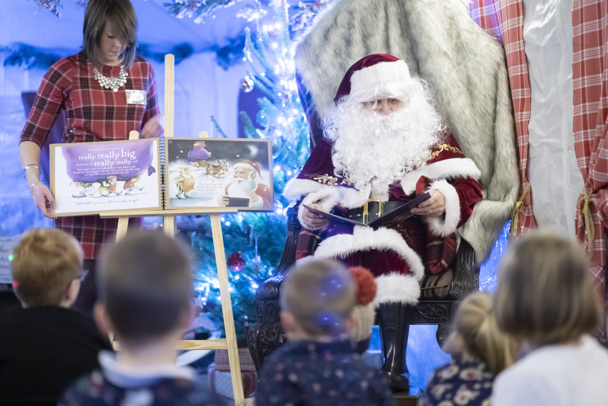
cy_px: 203
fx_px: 1435
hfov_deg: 23.9
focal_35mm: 85
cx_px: 304
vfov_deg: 16.1
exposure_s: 1/80
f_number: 1.8
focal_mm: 85
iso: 8000
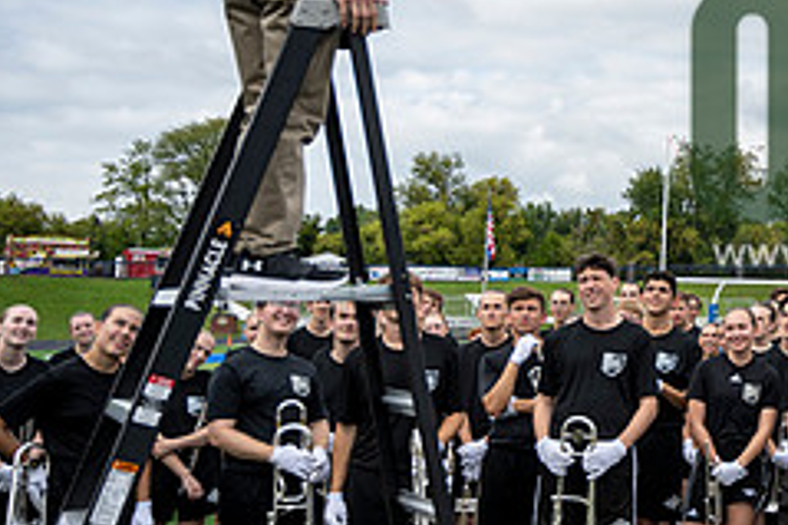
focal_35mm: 68
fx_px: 1487
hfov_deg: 26.5
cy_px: 137
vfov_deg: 19.9
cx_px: 940
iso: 200
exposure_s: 1/800
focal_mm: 28
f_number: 4
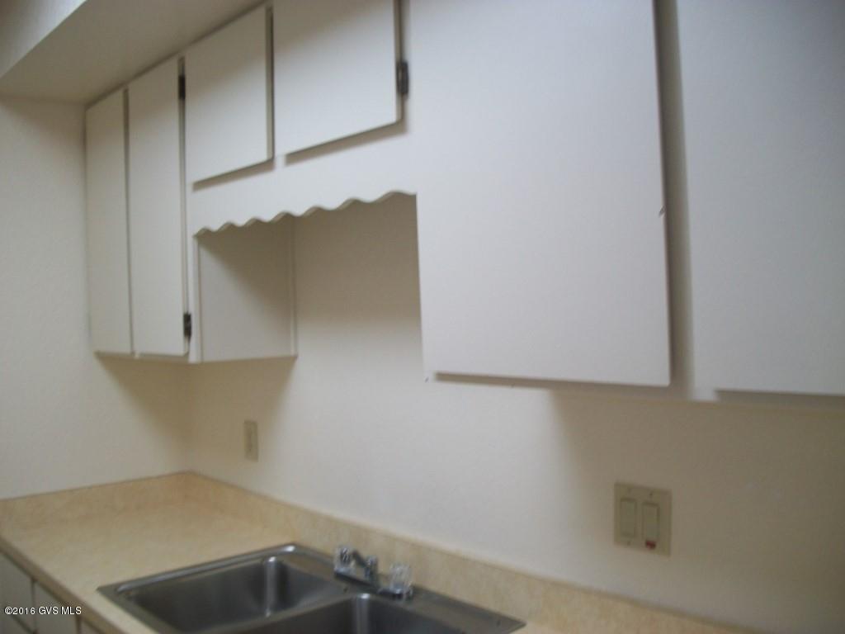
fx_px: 781
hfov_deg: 56.8
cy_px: 317
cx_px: 422
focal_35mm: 32
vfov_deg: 44.2
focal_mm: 5.7
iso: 80
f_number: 2.9
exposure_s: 1/30
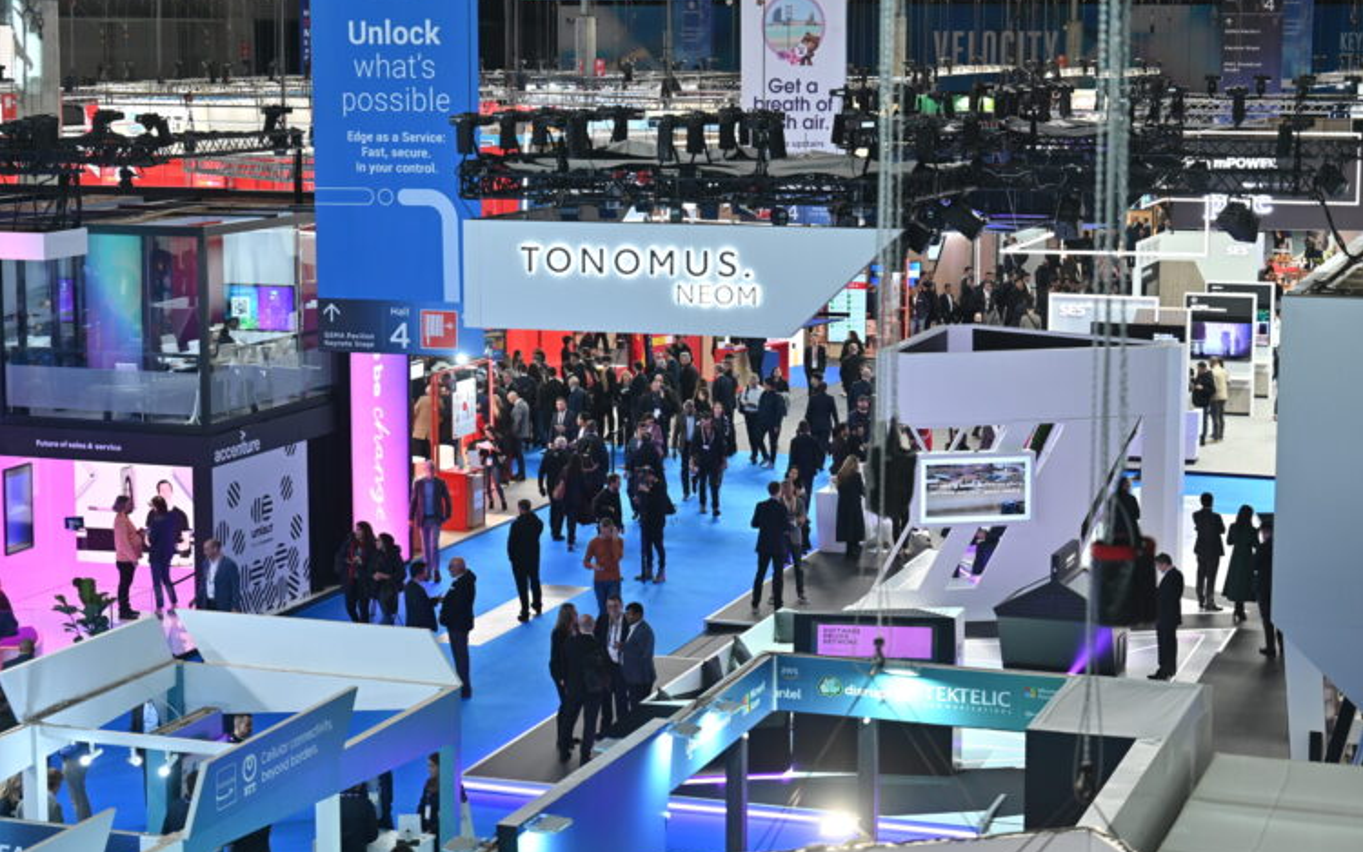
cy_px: 439
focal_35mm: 73
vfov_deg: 17.9
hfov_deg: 28.2
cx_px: 667
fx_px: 2712
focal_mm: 70
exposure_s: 1/200
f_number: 2.8
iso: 900
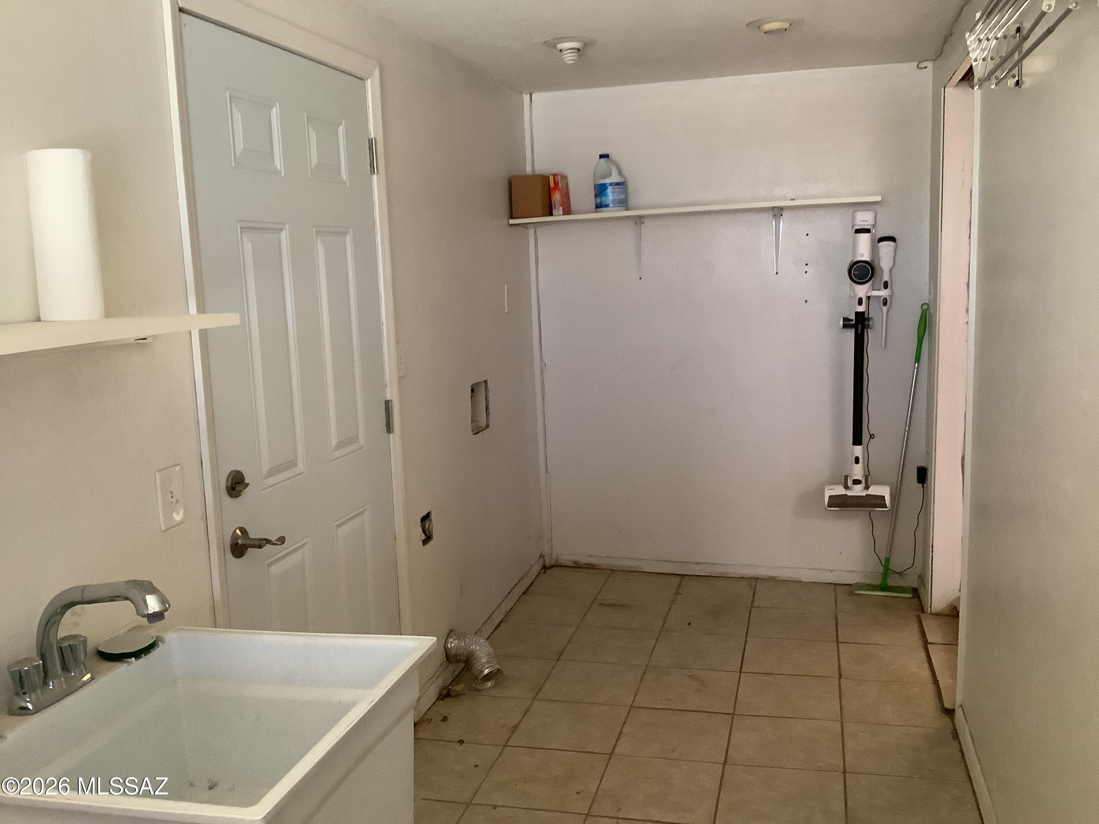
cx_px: 550
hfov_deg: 58.4
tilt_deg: -9.7
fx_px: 984
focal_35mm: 31
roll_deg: +2.2
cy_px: 412
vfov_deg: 45.4
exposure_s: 1/33
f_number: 2.4
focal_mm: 3.3
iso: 250
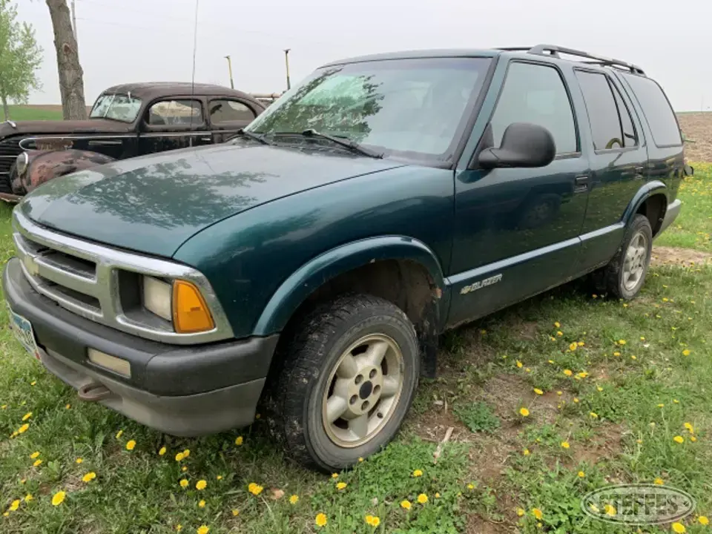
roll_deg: +0.8
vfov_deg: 53.1
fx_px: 535
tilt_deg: -13.2
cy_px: 267
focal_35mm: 26
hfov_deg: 67.3
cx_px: 356
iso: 25
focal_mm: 4.25
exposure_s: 1/507
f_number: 1.8
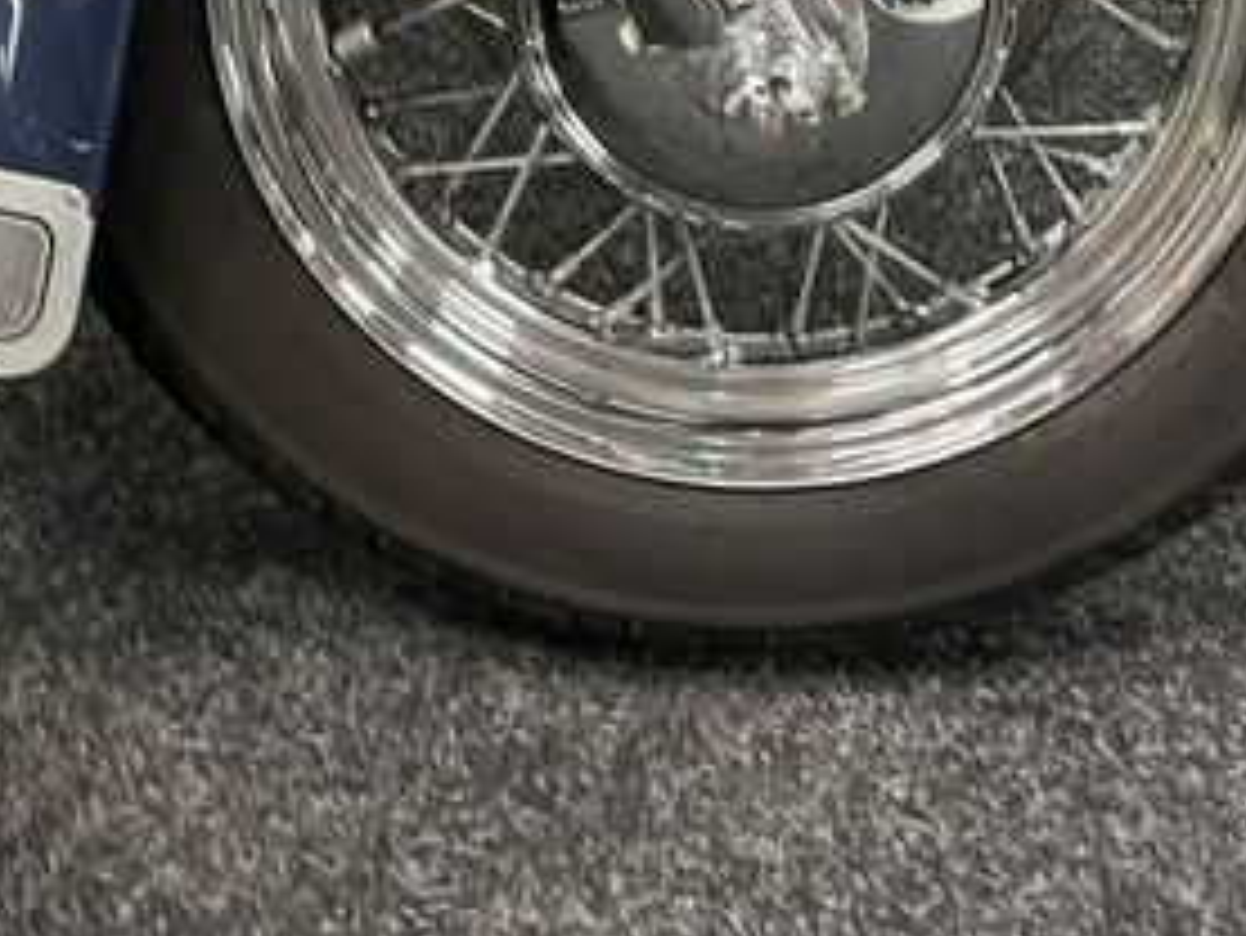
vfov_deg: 23.0
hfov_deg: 32.1
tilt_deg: -27.0
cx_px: 760
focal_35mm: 60
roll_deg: +3.4
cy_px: -99
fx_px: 2161
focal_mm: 5.1
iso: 250
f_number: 1.6
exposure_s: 1/50
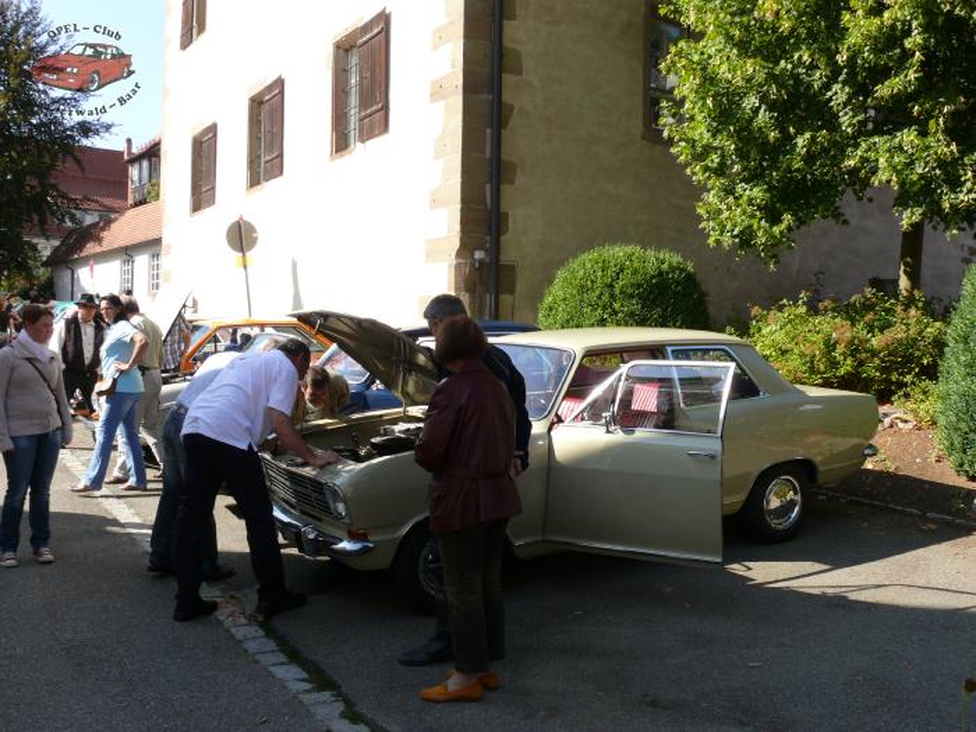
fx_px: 987
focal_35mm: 35
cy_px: 366
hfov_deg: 52.6
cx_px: 488
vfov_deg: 40.7
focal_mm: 7.4
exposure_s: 1/250
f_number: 5
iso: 100
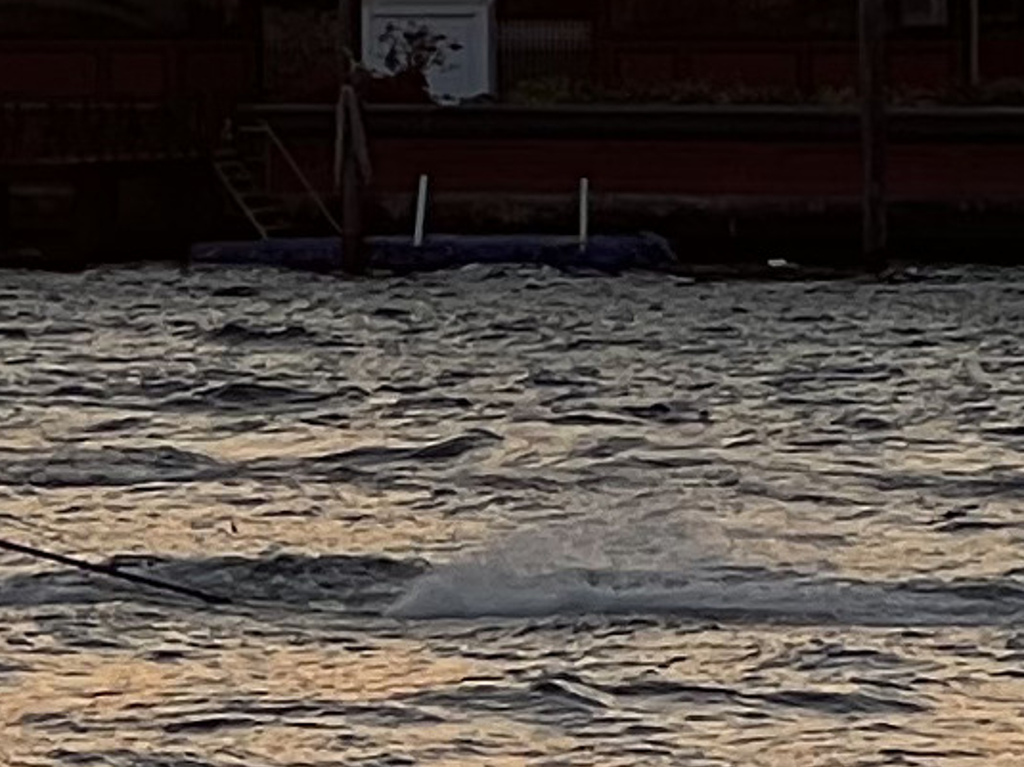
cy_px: -6
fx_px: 17035
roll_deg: +0.6
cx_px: 161
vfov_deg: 2.6
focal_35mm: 576
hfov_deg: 3.4
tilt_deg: +0.0
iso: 32
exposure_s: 1/269
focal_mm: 9
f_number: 2.8
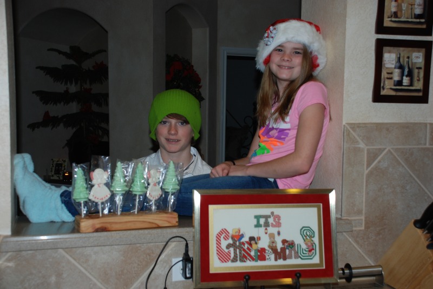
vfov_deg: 29.0
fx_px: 560
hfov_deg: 42.3
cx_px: 216
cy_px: 144
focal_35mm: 46
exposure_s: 1/60
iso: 200
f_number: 4.2
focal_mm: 31
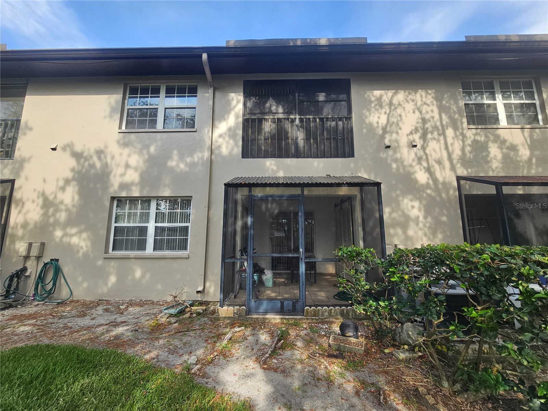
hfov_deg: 106.2
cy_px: 206
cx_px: 274
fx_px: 206
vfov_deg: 89.9
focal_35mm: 13
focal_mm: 2.2
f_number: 2.2
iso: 50
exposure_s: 1/383
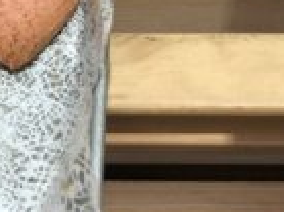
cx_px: 147
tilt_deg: -26.7
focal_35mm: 103
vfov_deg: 13.1
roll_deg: +0.7
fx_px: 844
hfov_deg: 19.1
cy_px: -157
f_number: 1.8
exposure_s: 1/30
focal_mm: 3.99
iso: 25
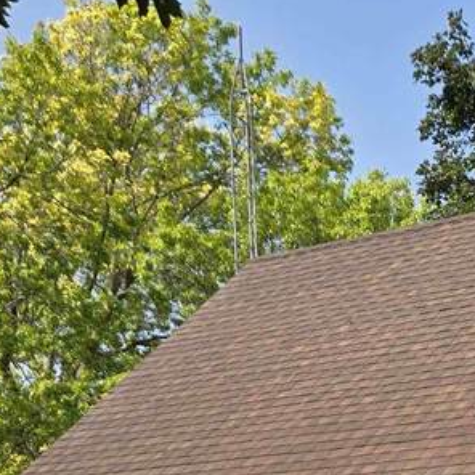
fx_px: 1366
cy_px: 762
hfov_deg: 17.4
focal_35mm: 88
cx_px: 748
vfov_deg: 17.3
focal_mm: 5.4
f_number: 1.8
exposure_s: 1/1033
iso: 25
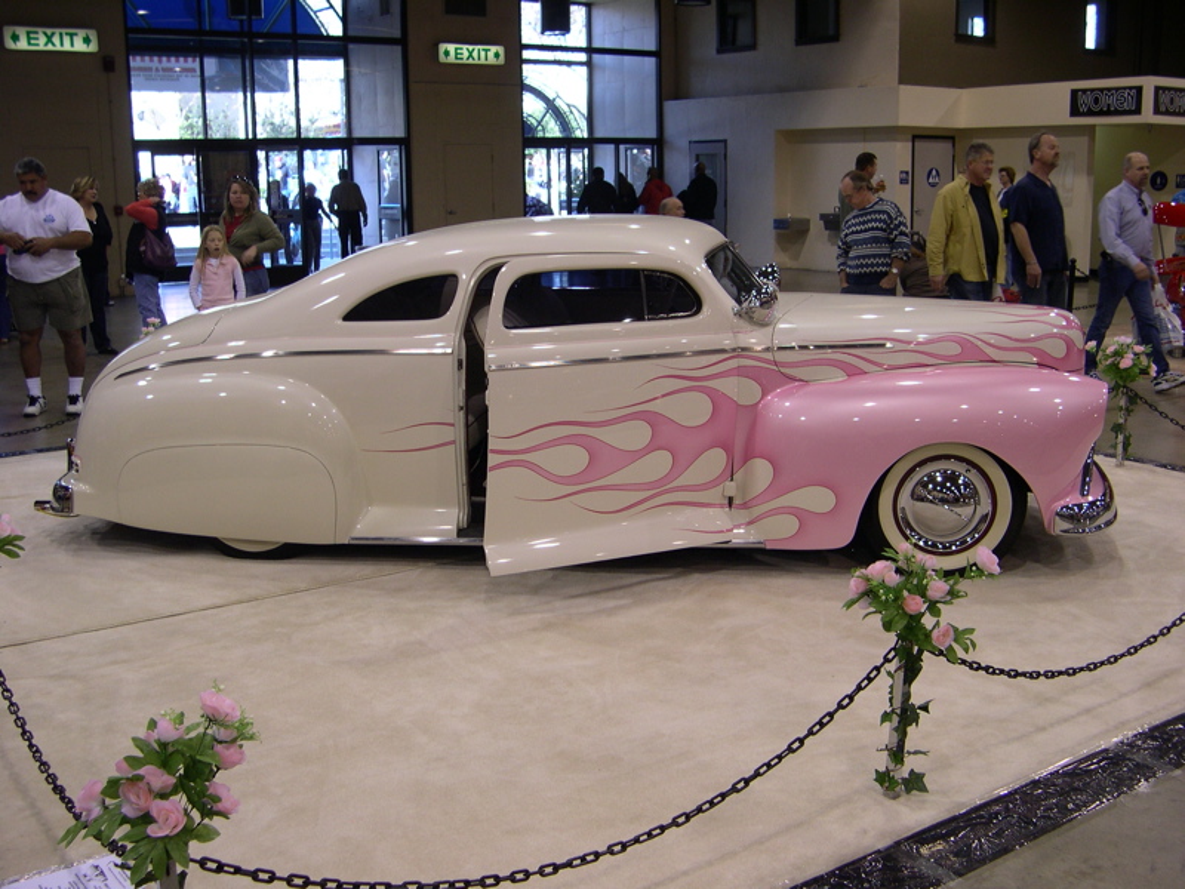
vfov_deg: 37.7
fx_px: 1301
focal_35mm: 38
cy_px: 444
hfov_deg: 49.0
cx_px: 592
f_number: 2.8
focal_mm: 8
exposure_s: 1/55.1
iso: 100
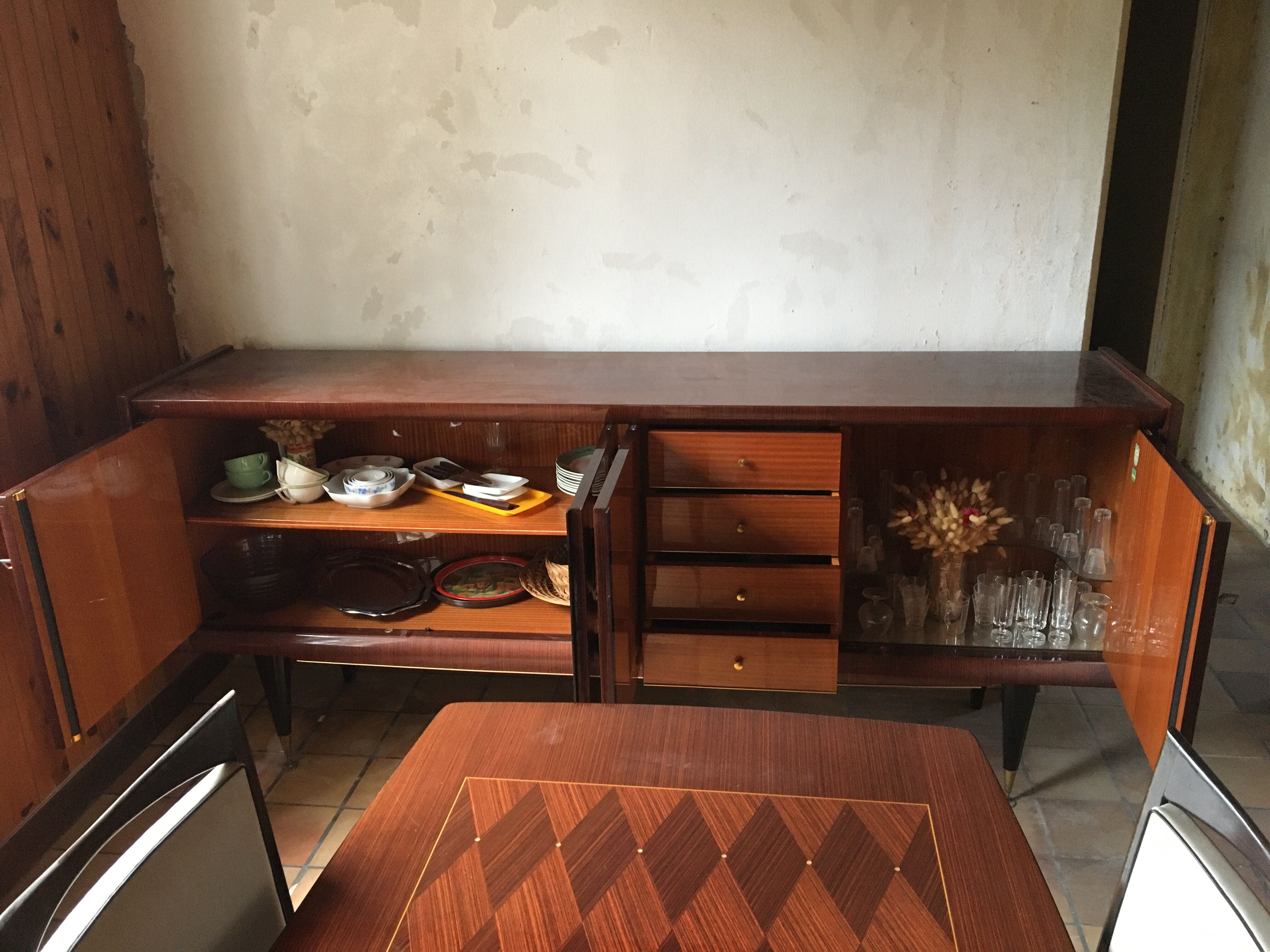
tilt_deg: -20.8
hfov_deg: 61.7
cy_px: 476
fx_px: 1064
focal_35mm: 29
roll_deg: -0.1
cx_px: 635
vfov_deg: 48.2
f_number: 2.2
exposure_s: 1/25
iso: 200
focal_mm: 4.15
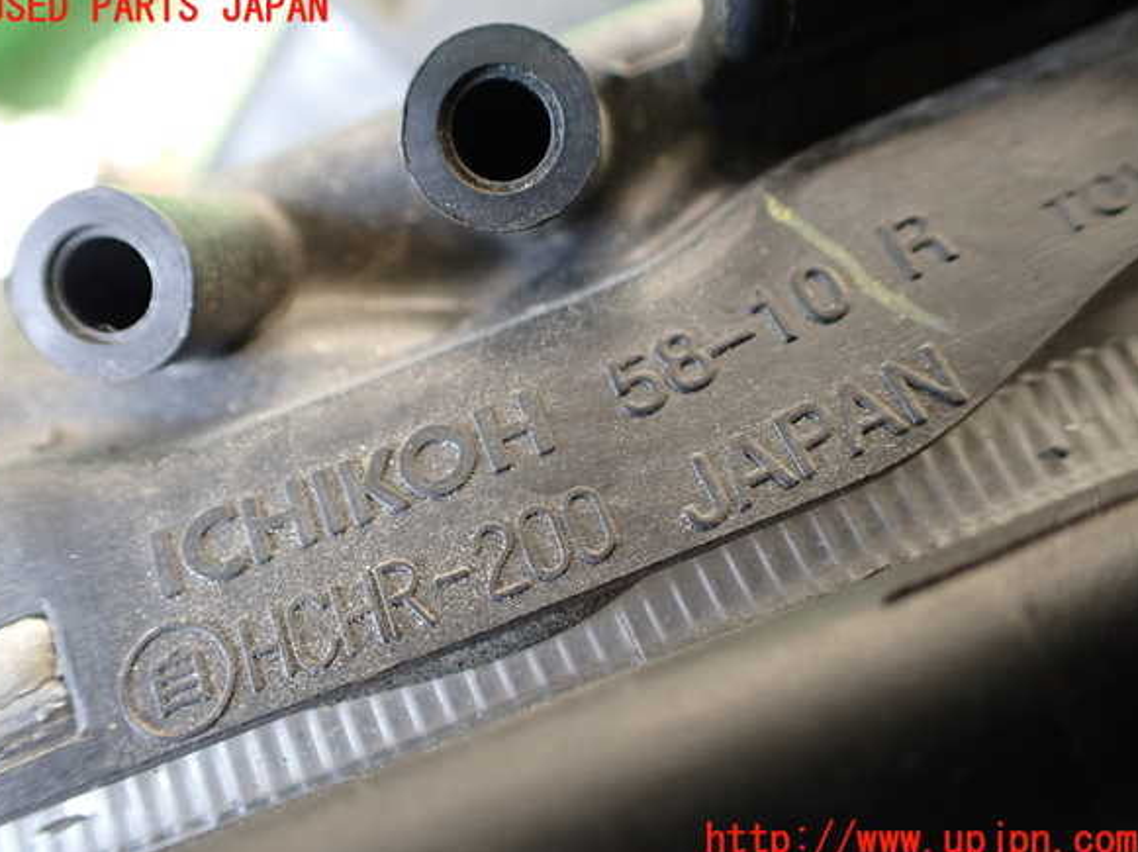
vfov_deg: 45.4
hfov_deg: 58.4
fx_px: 1018
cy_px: 425
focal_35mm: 31
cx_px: 560
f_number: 2.3
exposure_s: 1/125
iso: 400
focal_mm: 5.4
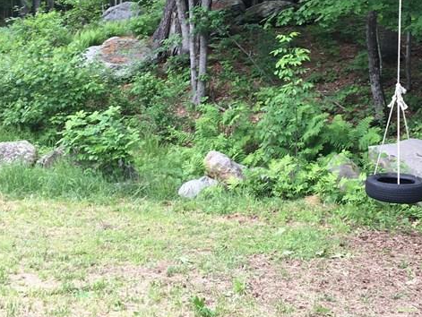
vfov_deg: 22.8
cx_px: 211
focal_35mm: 63
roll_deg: +0.7
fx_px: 769
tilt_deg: +0.3
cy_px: 39
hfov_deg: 30.7
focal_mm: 4.15
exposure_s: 1/120
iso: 25
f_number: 2.2
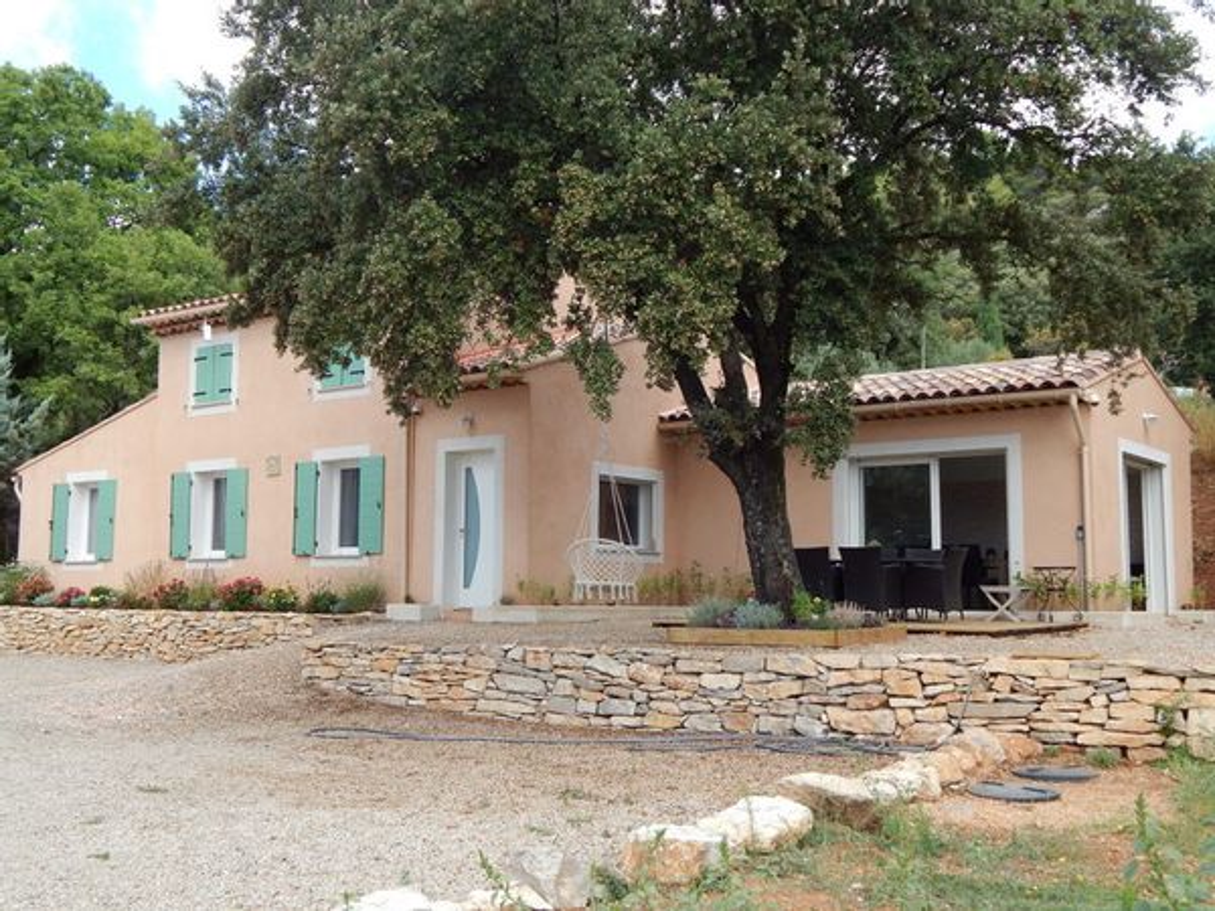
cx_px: 608
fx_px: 1334
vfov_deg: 37.7
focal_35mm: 38
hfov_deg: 49.0
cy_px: 456
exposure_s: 1/320
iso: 125
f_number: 3.4
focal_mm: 6.8
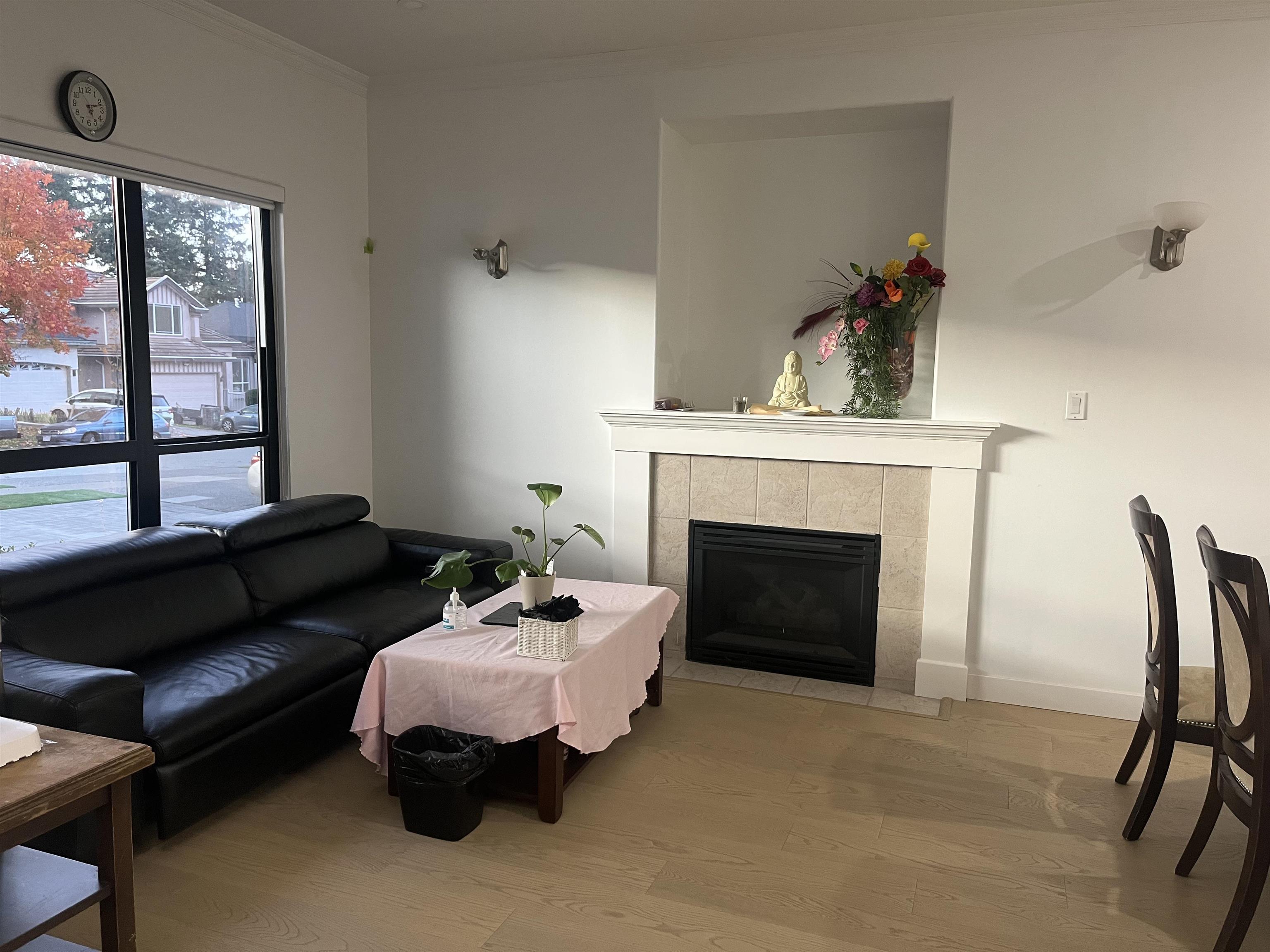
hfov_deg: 67.3
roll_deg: -1.1
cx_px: 635
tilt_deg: -7.7
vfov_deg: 53.1
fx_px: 954
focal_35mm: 26
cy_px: 476
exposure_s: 1/60
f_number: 1.6
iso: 200
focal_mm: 5.1
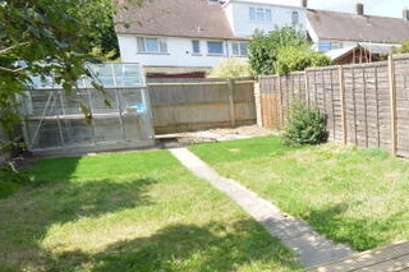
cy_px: 166
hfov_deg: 50.4
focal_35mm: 33
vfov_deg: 39.7
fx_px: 375
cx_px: 372
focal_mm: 11
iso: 100
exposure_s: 1/125
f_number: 5.6
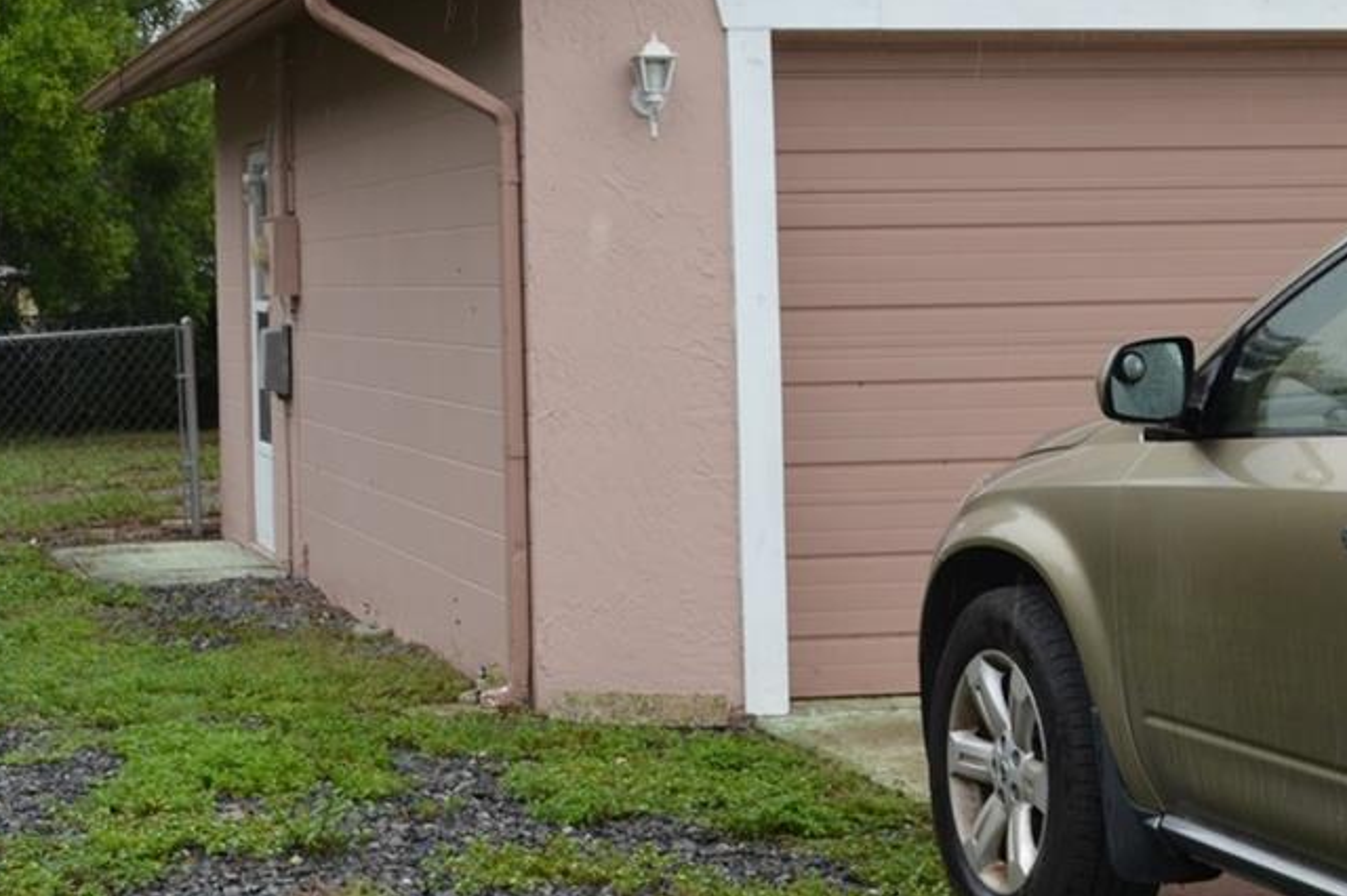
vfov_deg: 17.9
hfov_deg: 26.3
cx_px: 208
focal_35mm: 75
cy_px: 101
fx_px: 2805
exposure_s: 1/200
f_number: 6.3
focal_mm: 20
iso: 100
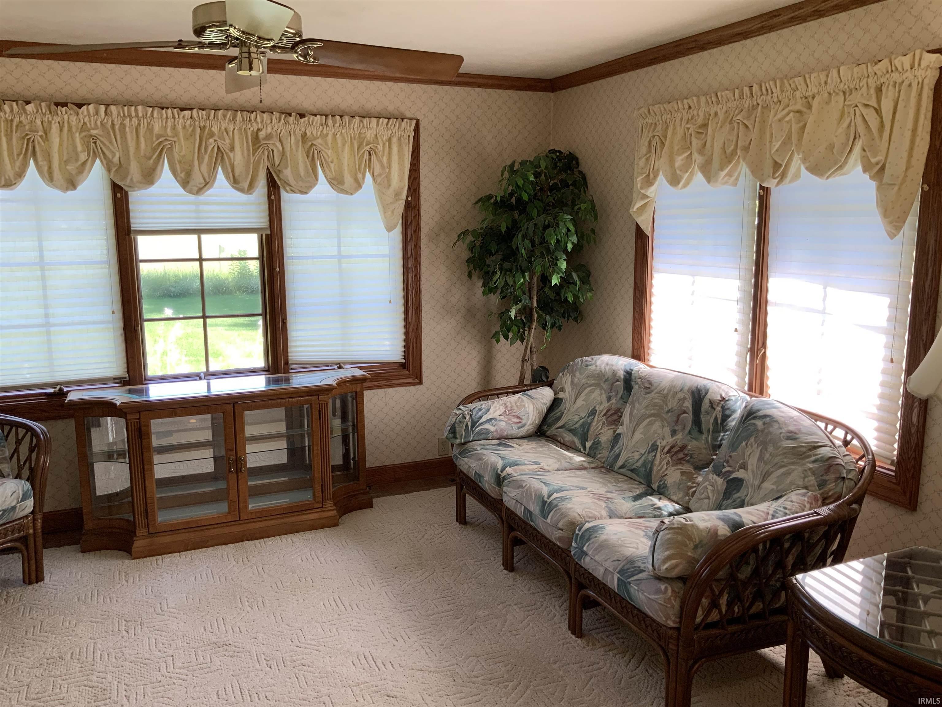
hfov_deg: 61.7
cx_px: 471
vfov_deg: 48.2
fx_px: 789
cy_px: 354
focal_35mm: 29
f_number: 1.8
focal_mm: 3
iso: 40
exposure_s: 1/120
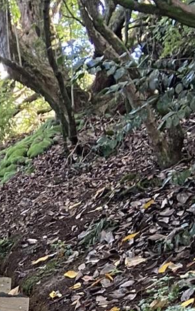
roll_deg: -1.6
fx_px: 1003
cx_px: -103
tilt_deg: -3.0
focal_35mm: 118
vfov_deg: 16.5
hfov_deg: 10.7
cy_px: 422
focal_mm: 4.25
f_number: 1.8
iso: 200
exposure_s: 1/60
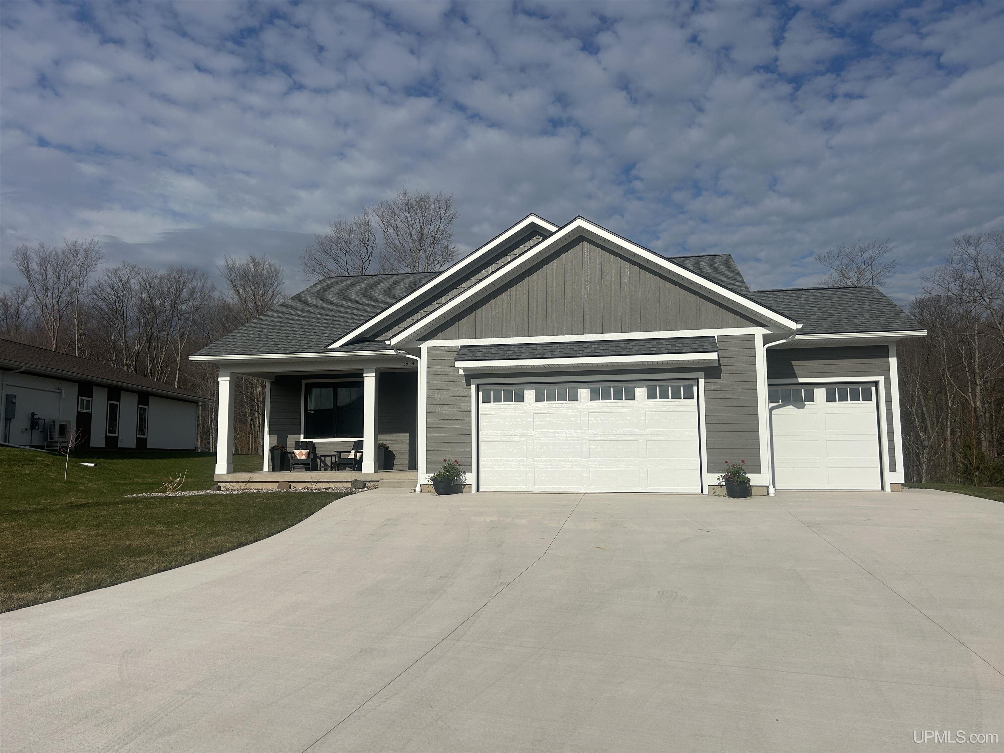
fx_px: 754
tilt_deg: +6.0
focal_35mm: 26
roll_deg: +0.6
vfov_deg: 53.1
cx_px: 502
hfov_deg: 67.3
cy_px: 376
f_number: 1.5
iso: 50
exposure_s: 1/14286
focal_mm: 5.7
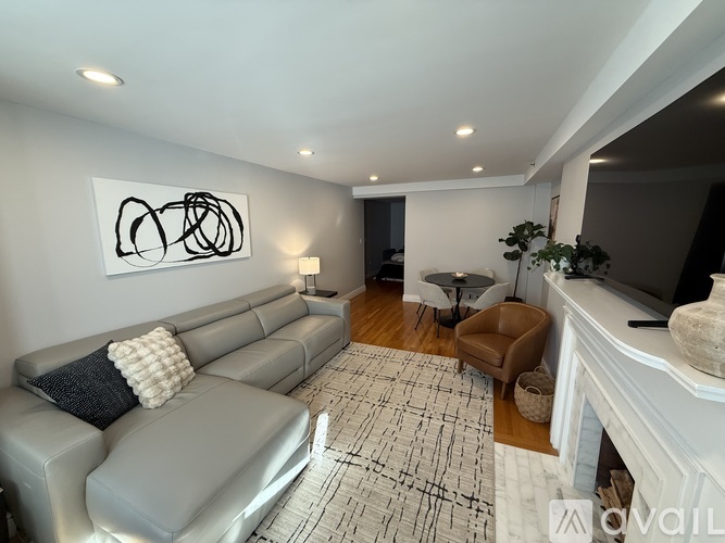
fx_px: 293
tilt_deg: -8.3
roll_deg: +0.7
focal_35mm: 14
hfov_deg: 102.1
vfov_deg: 85.7
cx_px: 362
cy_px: 272
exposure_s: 1/100
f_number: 2.2
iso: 200
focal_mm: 2.22
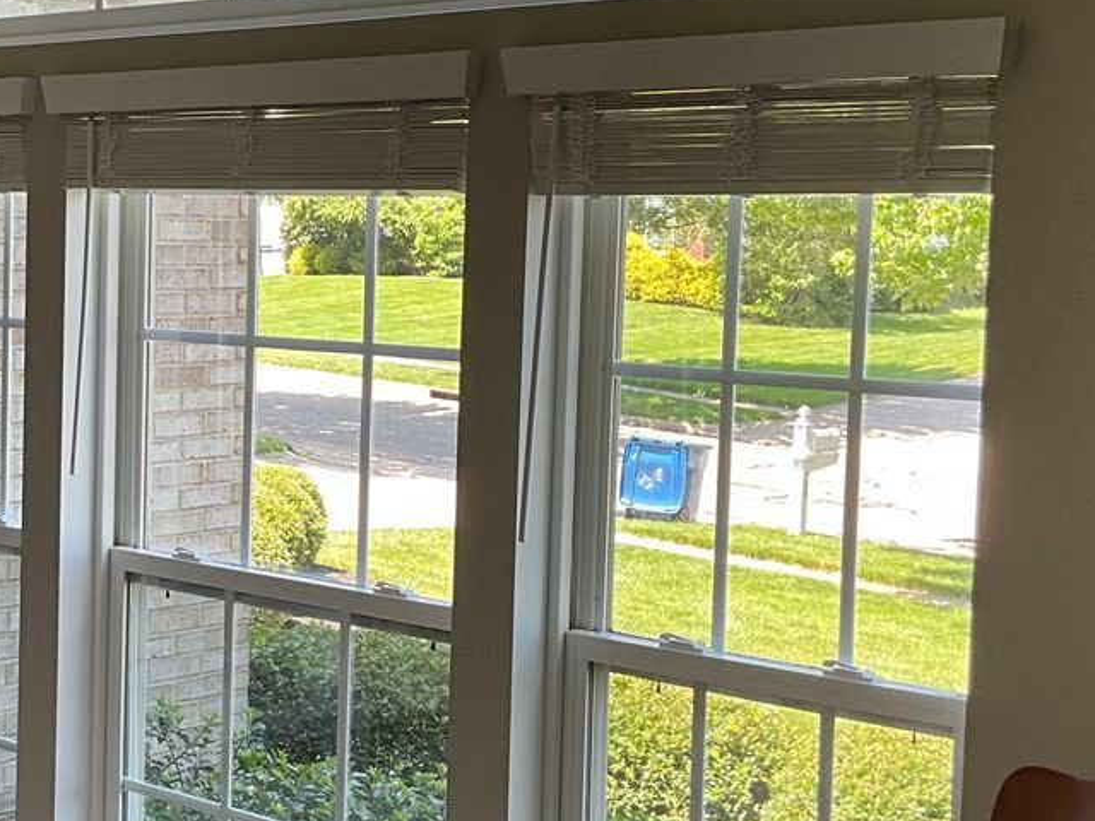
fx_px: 2151
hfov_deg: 27.9
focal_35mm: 68
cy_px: 403
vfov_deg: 21.6
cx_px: 207
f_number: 1.8
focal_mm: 3
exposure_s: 1/122
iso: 32
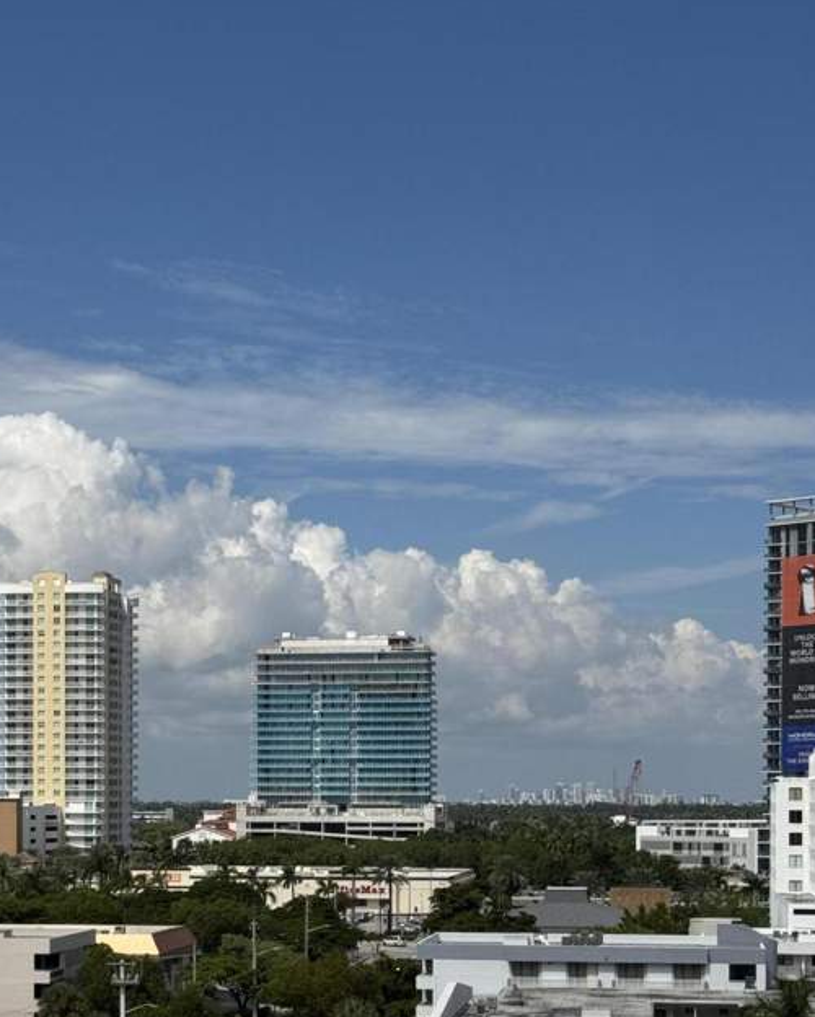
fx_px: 2410
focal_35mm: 80
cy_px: 797
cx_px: 235
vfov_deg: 23.5
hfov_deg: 19.1
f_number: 1.78
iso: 64
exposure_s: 1/10526
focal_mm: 6.76
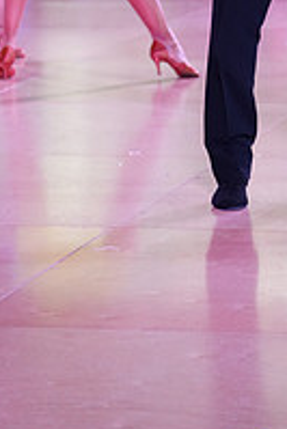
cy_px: -106
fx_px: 2638
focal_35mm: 221
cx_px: 413
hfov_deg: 6.2
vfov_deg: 9.2
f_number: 2.8
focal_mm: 76
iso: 2000
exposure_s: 1/640
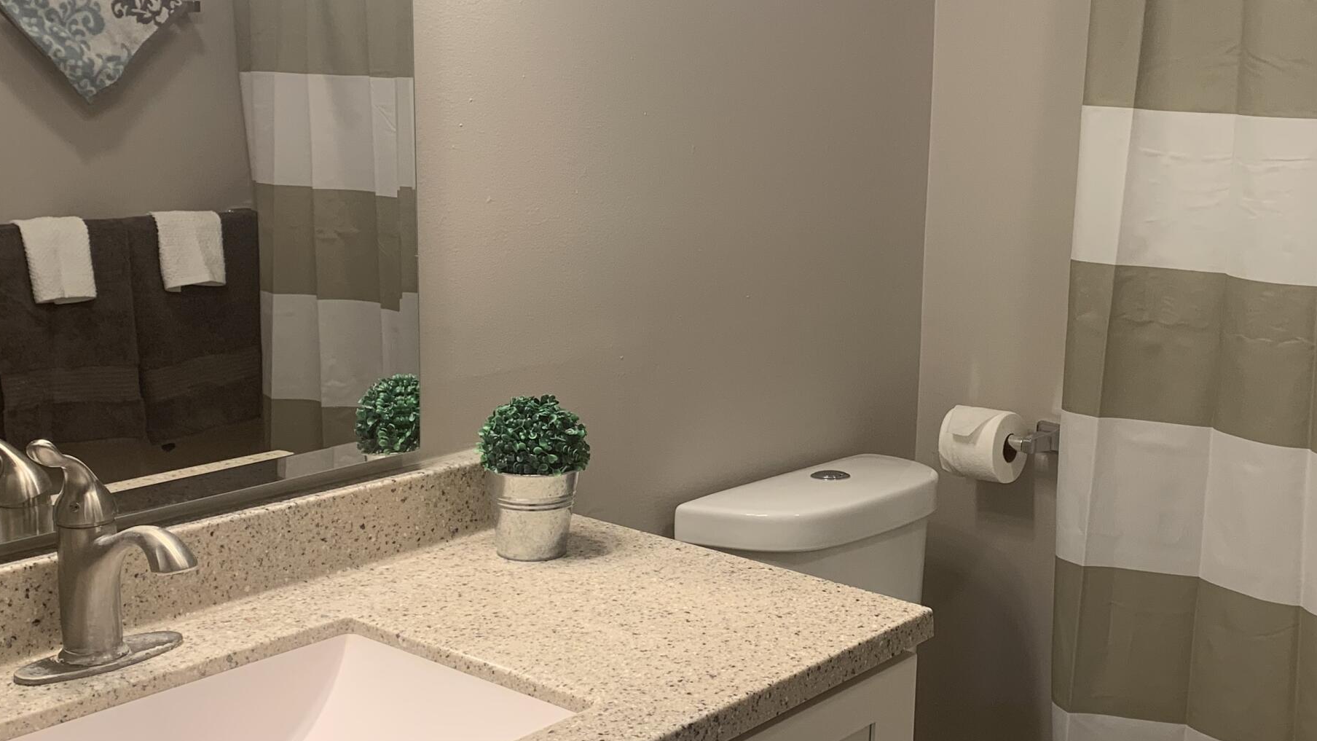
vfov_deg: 25.4
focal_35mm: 47
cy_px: 342
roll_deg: -1.9
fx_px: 1641
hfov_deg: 43.3
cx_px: 831
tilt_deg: -9.6
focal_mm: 4.25
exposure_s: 1/60
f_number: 1.8
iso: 64
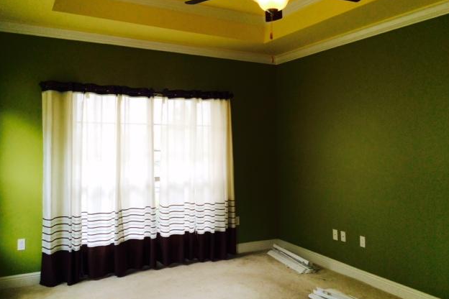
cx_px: 229
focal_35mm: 32
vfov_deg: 41.0
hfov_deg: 58.7
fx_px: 399
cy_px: 132
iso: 64
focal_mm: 4.12
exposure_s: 1/120
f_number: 2.2
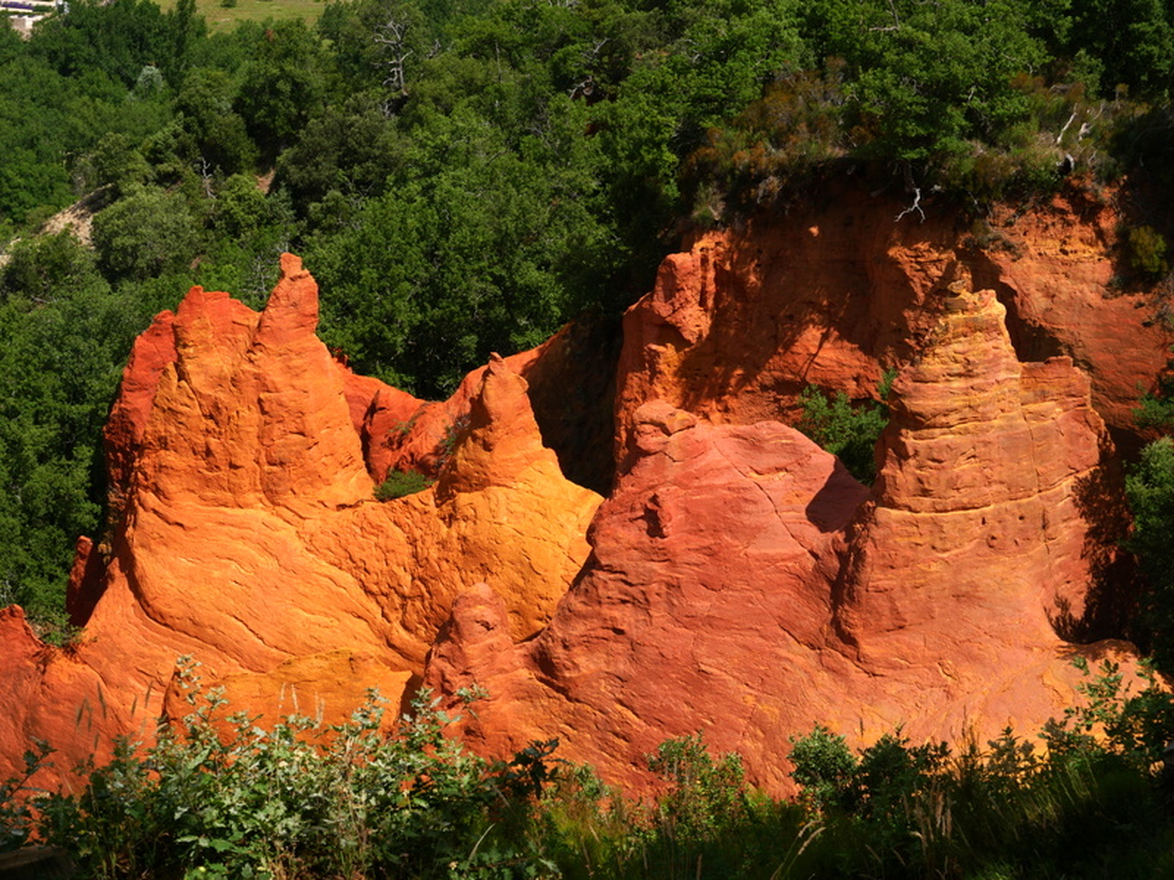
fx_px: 2578
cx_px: 587
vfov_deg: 19.4
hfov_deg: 25.7
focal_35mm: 76
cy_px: 440
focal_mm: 38
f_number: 8
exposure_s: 1/640
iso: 200
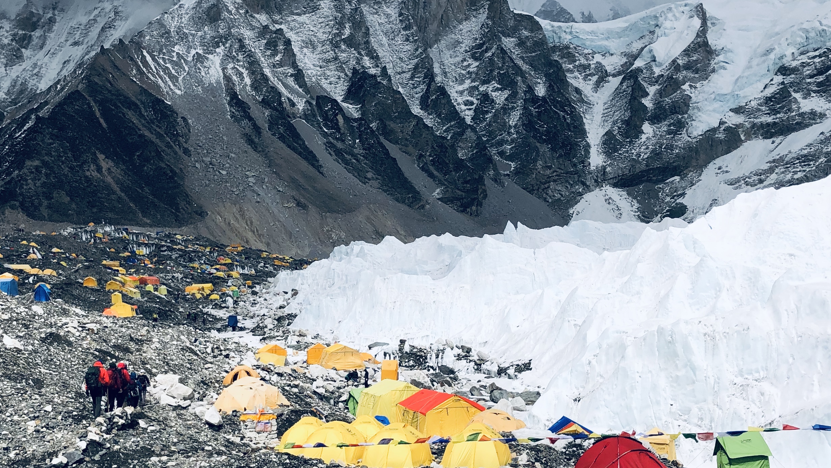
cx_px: 381
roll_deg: +0.7
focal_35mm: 50
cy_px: 279
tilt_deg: +3.3
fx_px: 1102
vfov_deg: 23.9
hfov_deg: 41.3
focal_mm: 4
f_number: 1.8
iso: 25
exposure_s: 1/5348
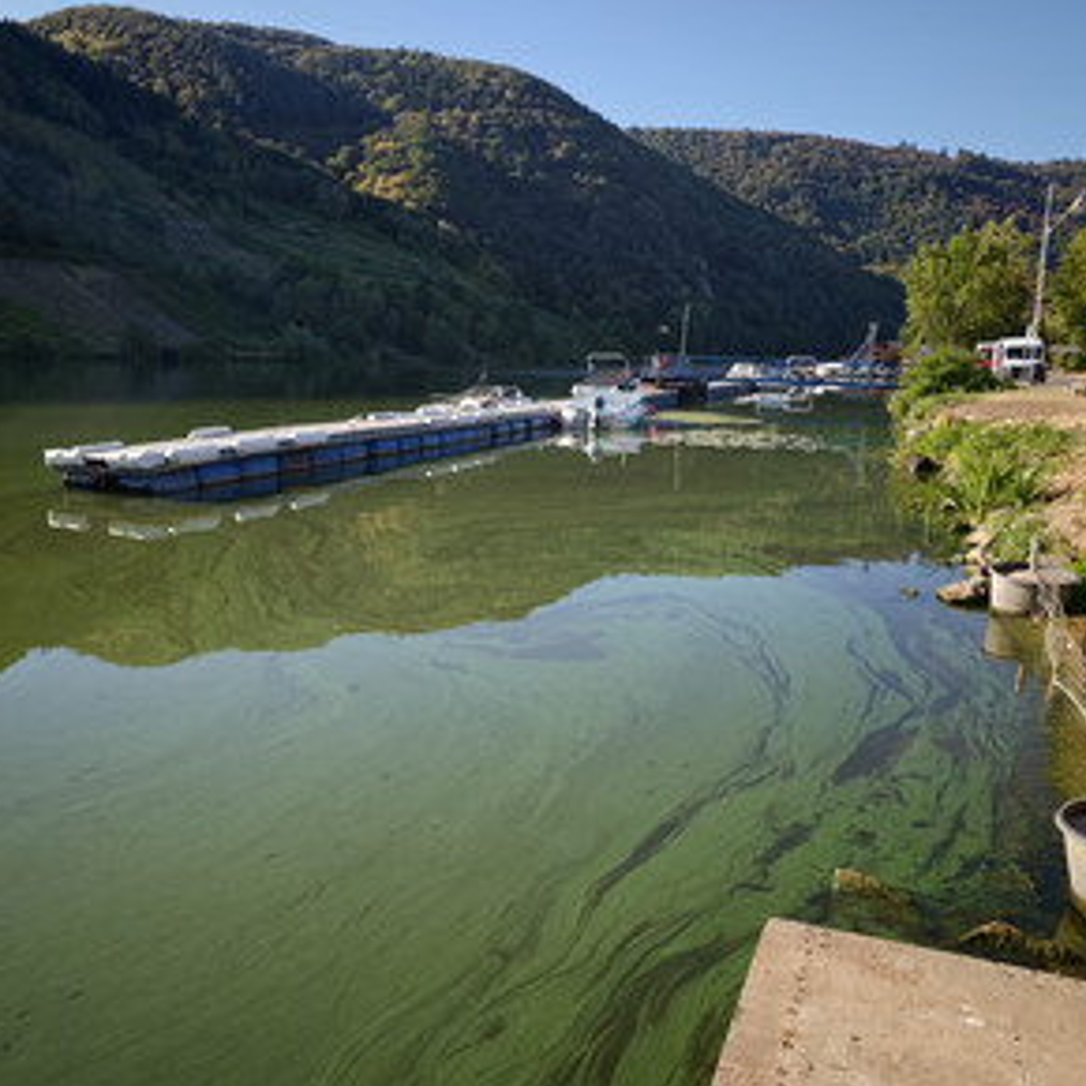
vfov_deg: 57.3
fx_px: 994
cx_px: 449
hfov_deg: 57.0
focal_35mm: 28
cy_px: 543
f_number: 1.67
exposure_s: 1/2336
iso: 50
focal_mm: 8.71
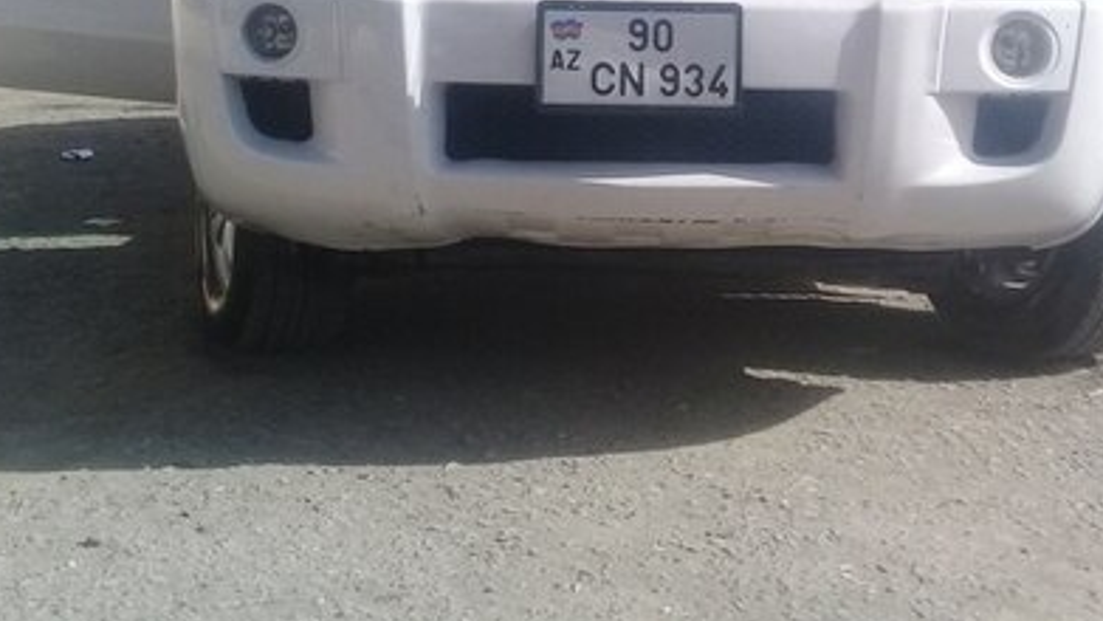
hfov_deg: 36.5
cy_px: -41
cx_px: 666
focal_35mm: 57
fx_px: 1667
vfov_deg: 20.2
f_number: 2.2
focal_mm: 3.3
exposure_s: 1/1048
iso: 50
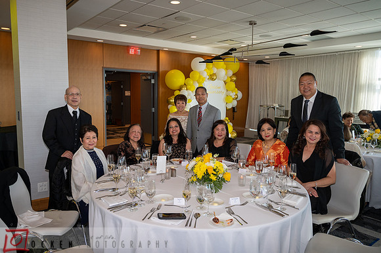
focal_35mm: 28
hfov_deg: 66.4
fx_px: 291
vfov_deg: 47.1
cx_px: 190
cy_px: 126
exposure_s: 1/160
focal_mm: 27.5
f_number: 5.6
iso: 1000
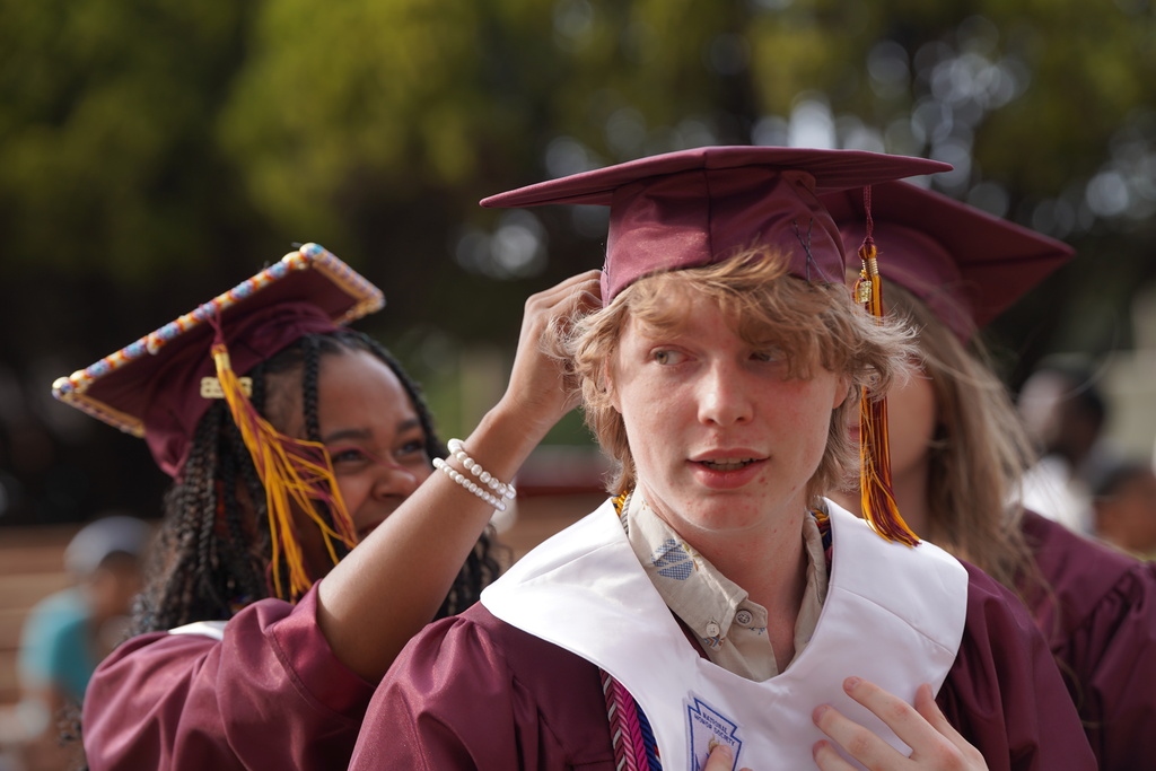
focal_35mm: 124
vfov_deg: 11.1
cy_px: 386
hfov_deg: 16.5
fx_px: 3982
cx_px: 578
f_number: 4
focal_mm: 124
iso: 125
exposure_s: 1/160
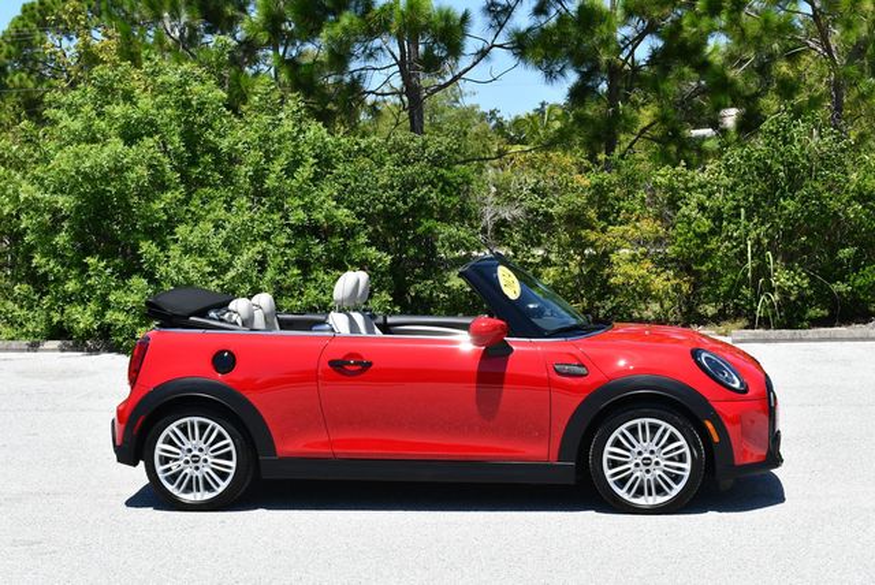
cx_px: 438
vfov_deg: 21.3
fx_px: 1557
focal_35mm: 64
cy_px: 292
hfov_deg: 31.4
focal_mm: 32
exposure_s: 1/250
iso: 140
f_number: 8
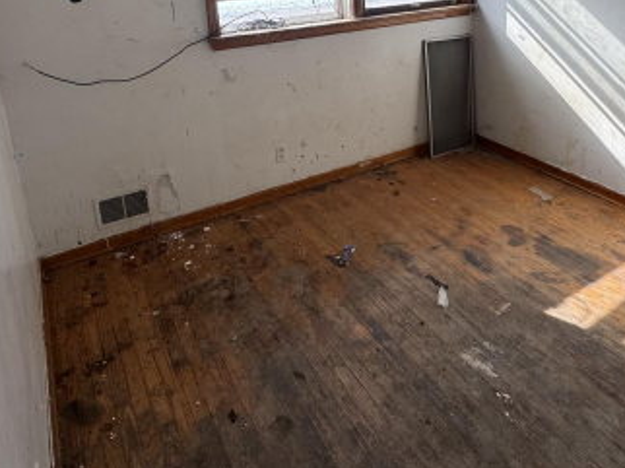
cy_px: 78
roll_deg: +2.0
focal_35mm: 29
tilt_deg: -16.2
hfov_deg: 61.5
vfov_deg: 45.2
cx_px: 350
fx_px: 523
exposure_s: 1/311
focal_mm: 2.22
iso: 40
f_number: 2.2
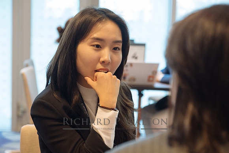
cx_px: 114
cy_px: 76
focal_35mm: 83
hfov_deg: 24.5
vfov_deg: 16.5
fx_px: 528
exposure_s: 1/250
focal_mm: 55
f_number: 3.2
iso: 1600
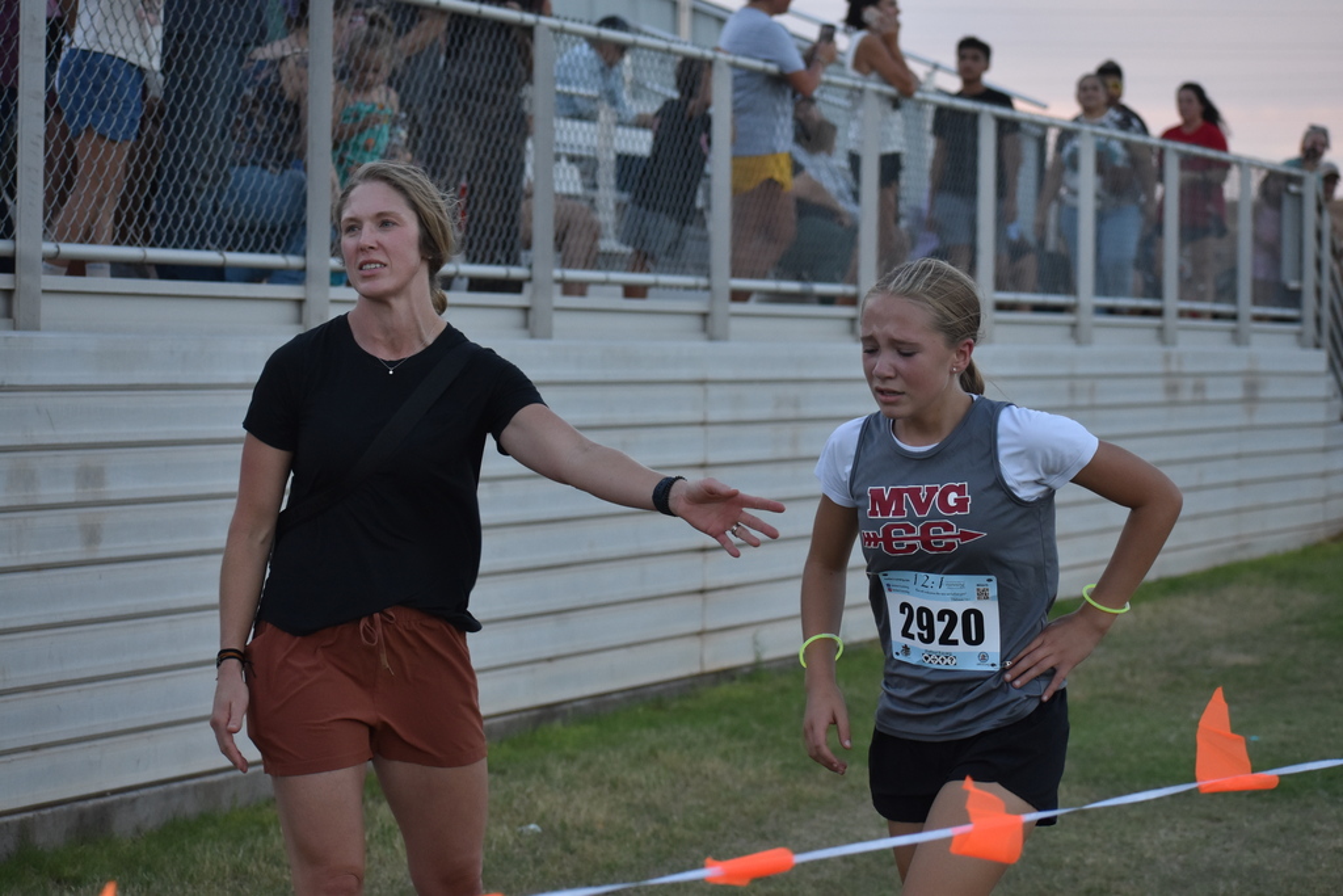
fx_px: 4365
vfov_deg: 11.7
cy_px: 448
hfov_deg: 17.5
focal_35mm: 117
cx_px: 672
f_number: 4.8
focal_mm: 78
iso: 1000
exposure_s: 1/500
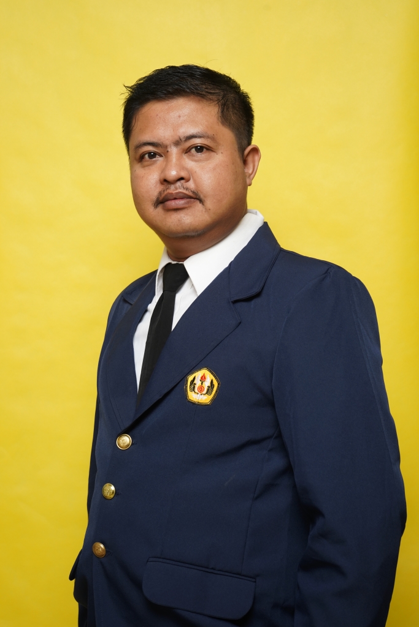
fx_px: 1222
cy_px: 314
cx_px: 210
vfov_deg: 28.8
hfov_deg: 19.5
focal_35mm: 70
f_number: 6.3
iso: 500
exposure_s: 1/160
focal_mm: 70
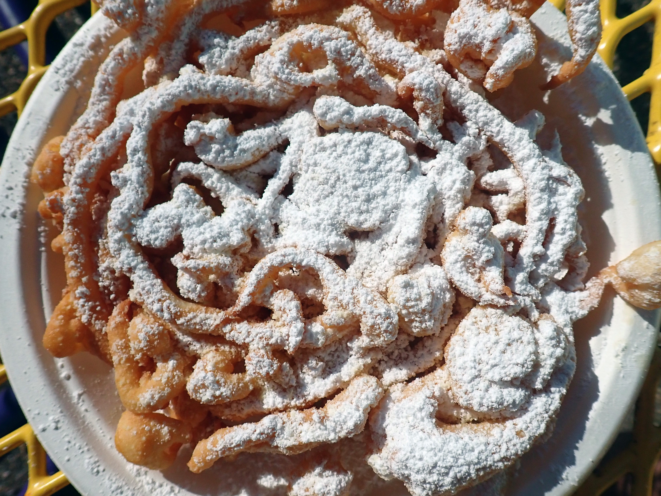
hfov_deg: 69.4
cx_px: 330
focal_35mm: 25
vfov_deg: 54.9
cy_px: 248
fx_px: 477
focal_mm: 4.5
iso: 200
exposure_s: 1/1000
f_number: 8
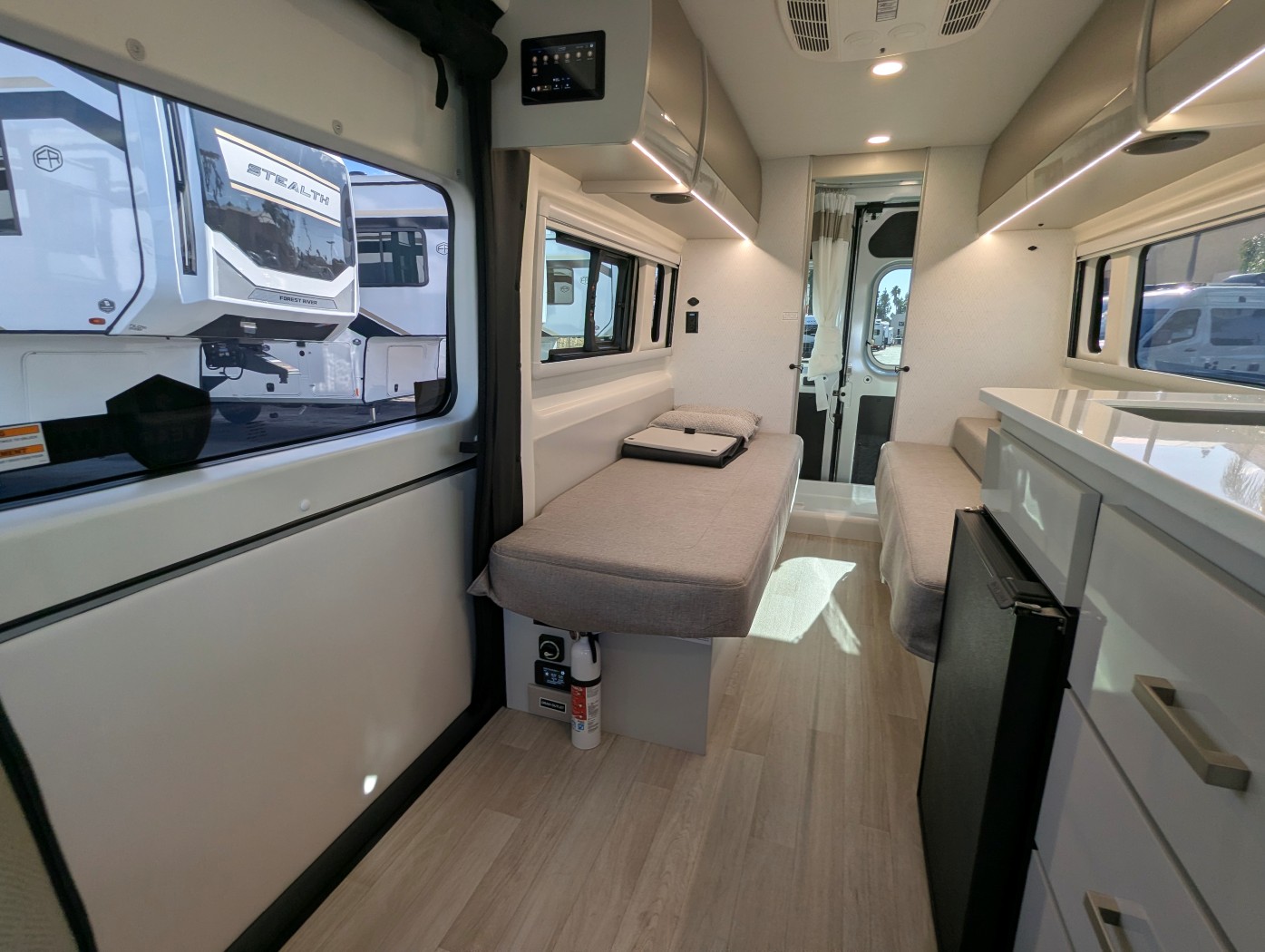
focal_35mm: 16
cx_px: 632
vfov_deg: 78.2
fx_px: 585
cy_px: 476
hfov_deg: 94.4
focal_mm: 2.35
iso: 61
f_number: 2.2
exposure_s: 1/187
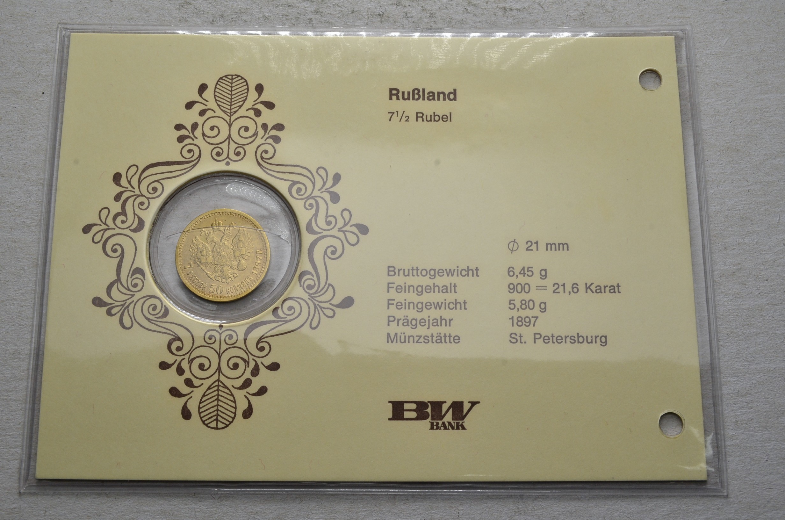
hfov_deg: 49.6
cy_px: 260
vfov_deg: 34.1
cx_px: 392
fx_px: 849
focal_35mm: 39
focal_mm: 26
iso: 400
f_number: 14
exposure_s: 1/250
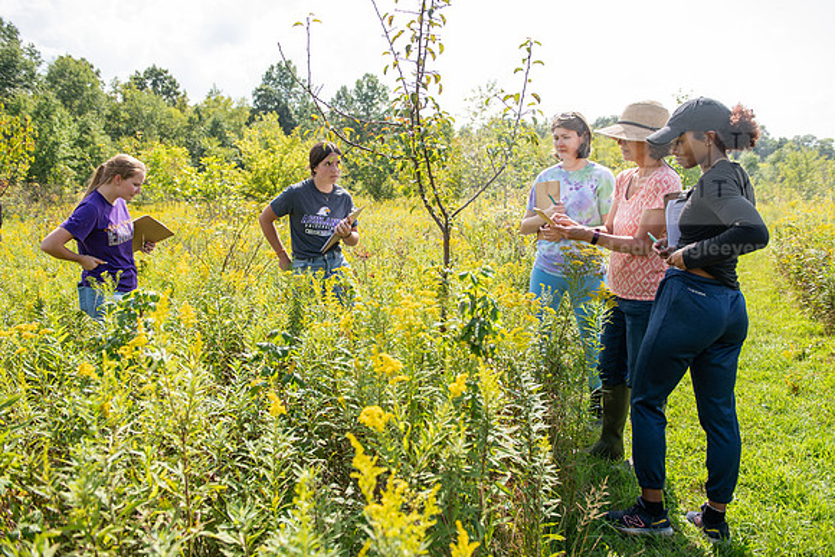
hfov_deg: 65.5
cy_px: 278
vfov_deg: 46.4
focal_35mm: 28
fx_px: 650
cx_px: 418
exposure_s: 1/250
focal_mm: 28
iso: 80
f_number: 4
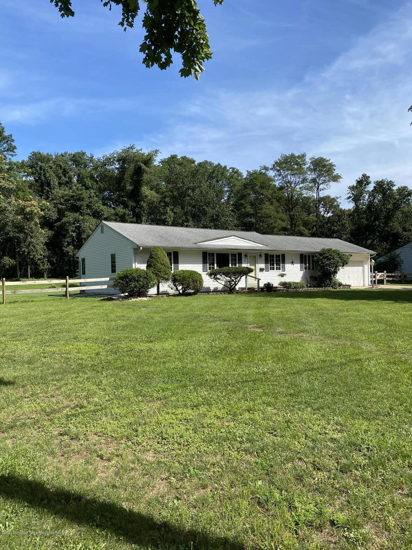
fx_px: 413
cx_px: 206
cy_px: 275
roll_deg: +0.7
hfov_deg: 53.1
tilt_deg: +0.4
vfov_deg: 67.3
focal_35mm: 26
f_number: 1.8
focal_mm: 4.25
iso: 32
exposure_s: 1/2268
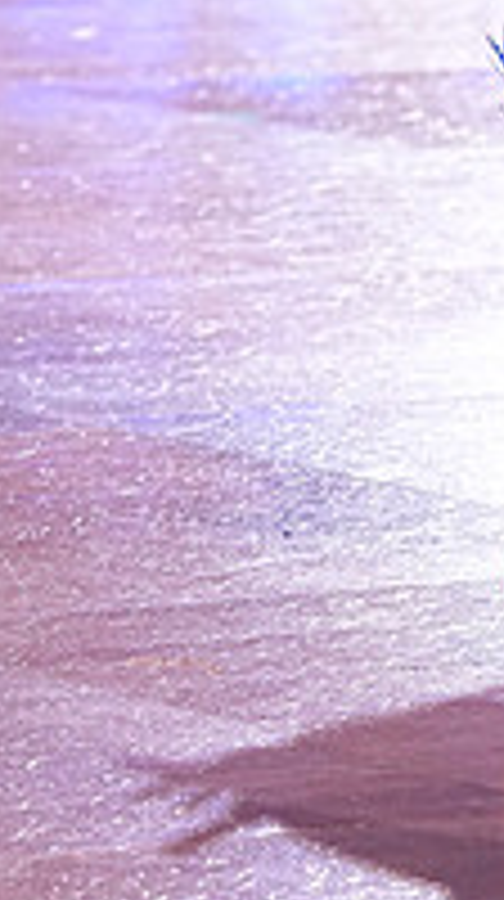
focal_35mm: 374
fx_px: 8916
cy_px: -356
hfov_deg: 3.2
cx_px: 529
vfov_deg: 5.7
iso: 4000
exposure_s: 1/320
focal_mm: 123
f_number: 4.5
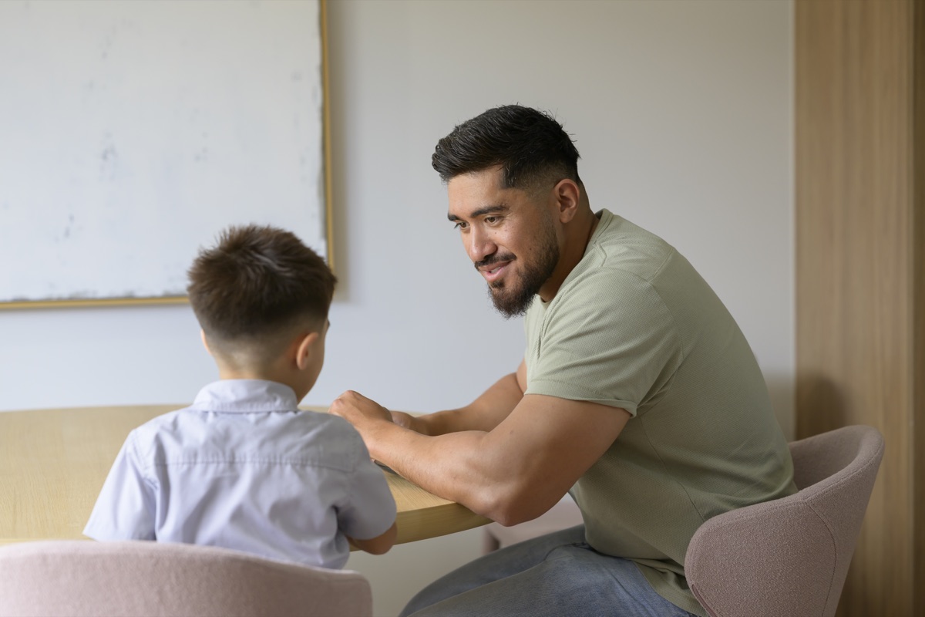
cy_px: 308
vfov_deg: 16.1
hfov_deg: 23.9
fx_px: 2184
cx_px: 462
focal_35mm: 85
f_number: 2.8
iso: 400
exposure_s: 1/250
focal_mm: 85
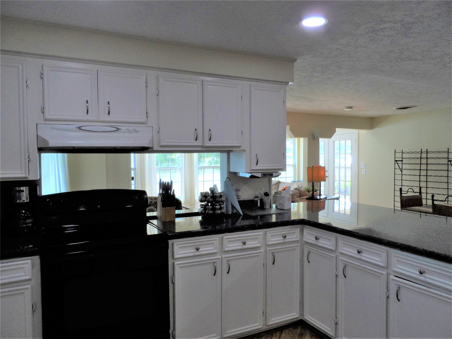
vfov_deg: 56.8
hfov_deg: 71.6
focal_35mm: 24
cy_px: 170
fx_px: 313
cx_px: 226
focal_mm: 4
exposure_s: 1/60
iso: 100
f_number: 3.2
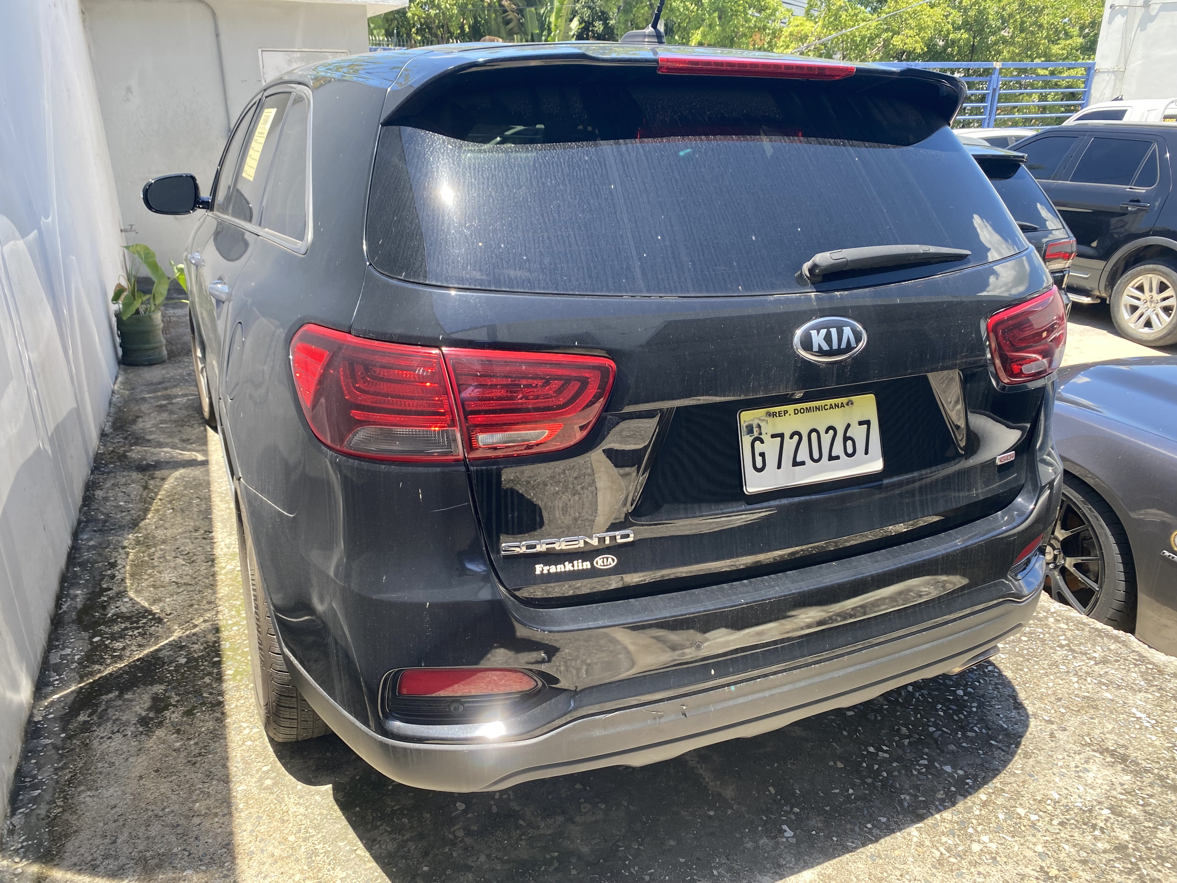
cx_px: 588
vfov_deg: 53.1
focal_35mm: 26
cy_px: 442
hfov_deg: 67.3
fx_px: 884
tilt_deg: -21.8
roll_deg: +0.7
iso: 32
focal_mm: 4.25
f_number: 1.8
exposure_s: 1/446
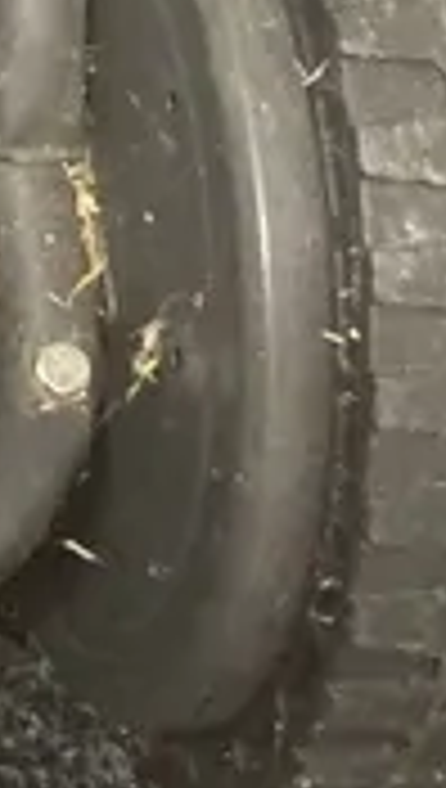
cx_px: -1009
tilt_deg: -66.7
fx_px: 3726
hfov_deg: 6.2
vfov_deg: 11.7
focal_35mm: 178
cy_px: -324
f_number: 1.8
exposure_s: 1/33
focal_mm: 3.99
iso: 320
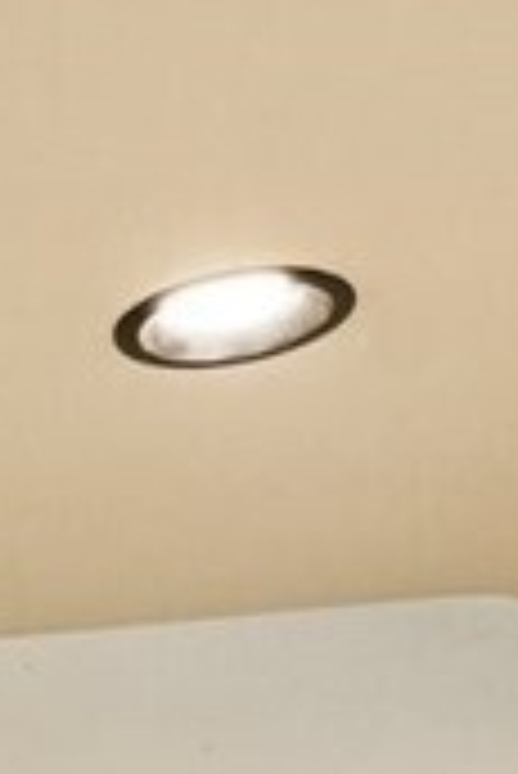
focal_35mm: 187
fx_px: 4028
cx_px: 1345
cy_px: 2176
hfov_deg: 6.9
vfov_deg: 9.2
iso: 400
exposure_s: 1/20
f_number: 8
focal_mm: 19
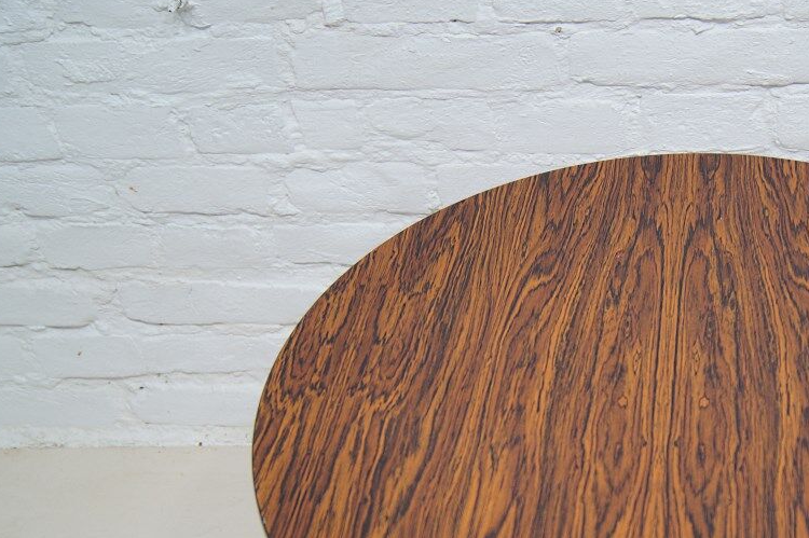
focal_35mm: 60
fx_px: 1347
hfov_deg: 32.4
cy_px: 419
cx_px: 659
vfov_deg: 22.3
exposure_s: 1/30
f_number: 4
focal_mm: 24
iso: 200
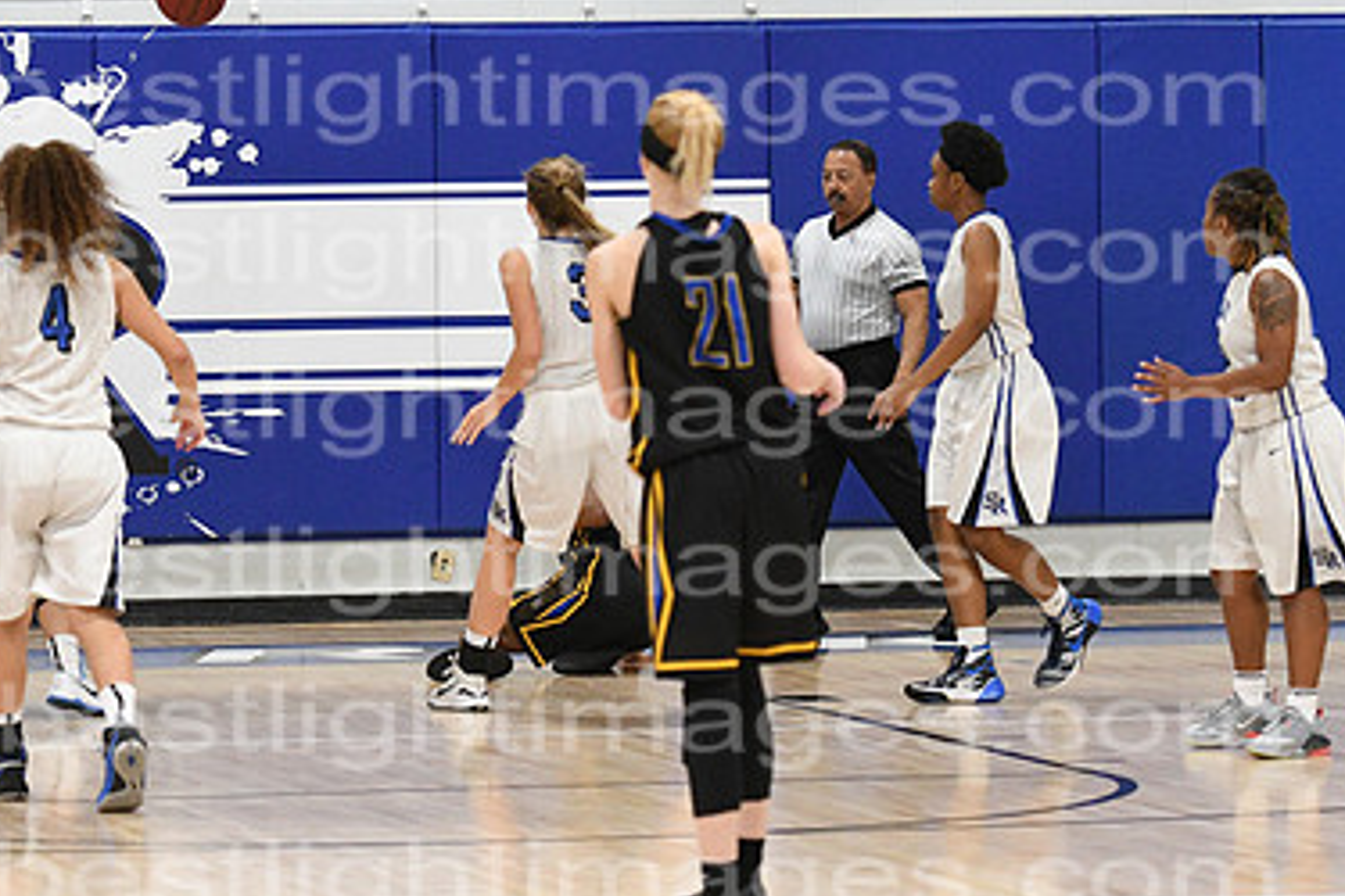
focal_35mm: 232
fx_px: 8667
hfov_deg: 8.9
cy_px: 335
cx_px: 466
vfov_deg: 5.9
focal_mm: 100
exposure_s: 1/640
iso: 5000
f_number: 4
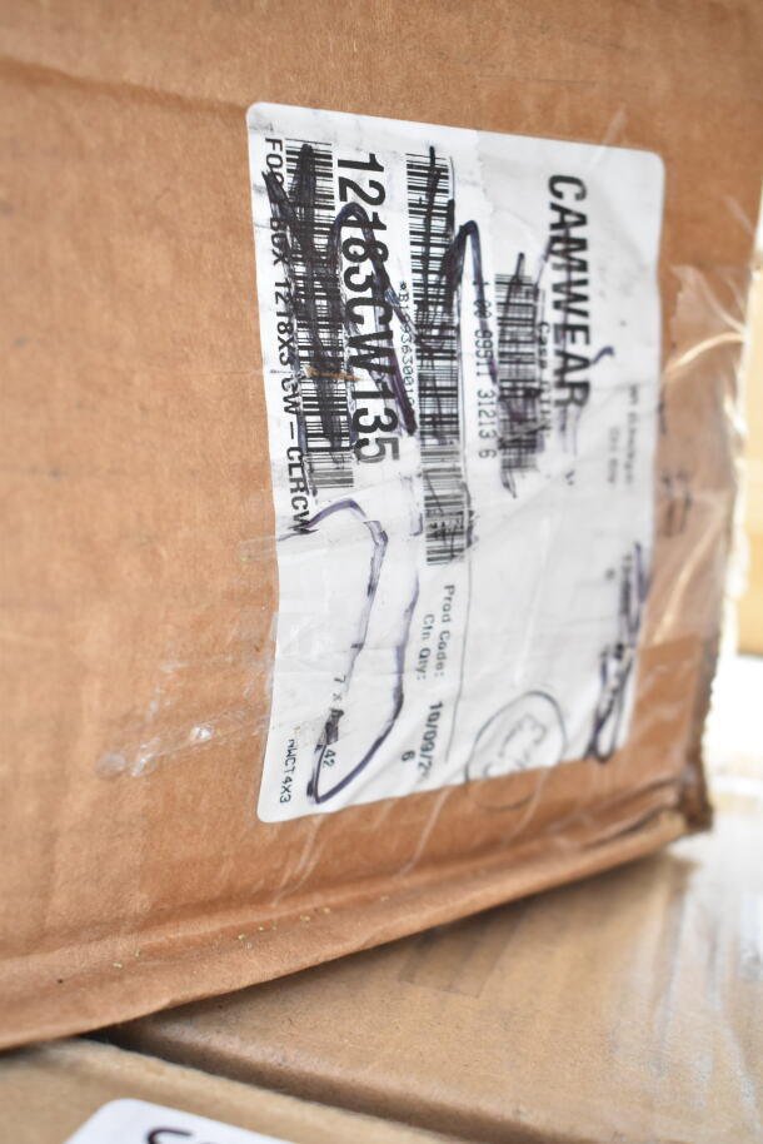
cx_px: 382
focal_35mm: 42
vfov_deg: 46.4
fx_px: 1334
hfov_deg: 31.9
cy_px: 572
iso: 1600
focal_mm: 28
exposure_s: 1/100
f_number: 5
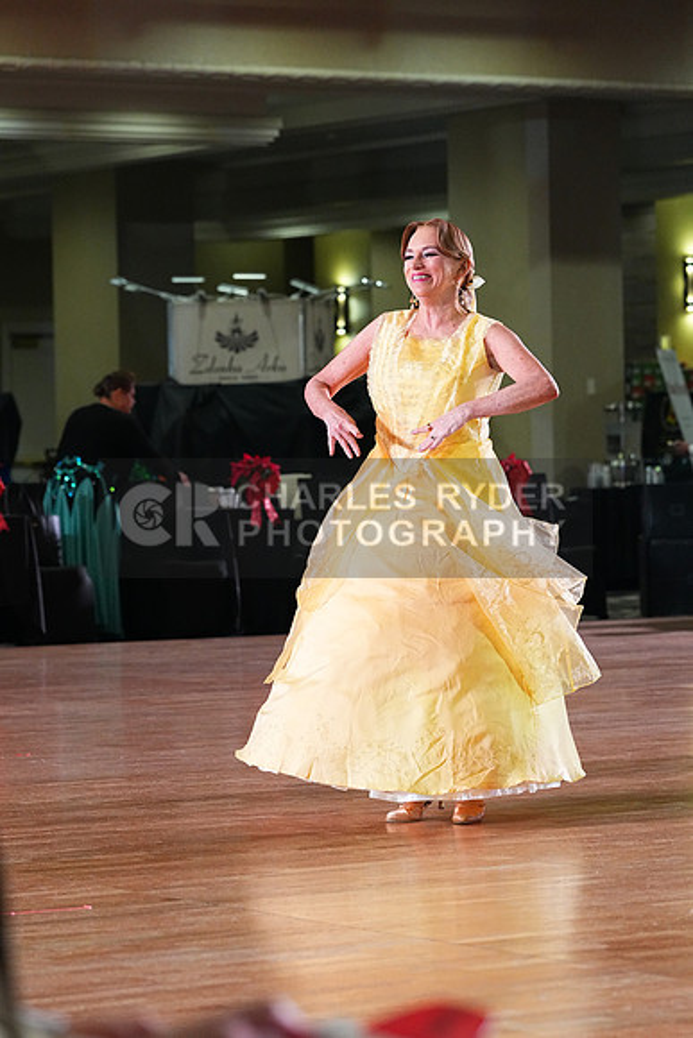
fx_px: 3780
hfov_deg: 10.5
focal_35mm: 131
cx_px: 346
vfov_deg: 15.6
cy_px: 519
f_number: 5
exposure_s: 1/400
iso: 6400
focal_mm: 131
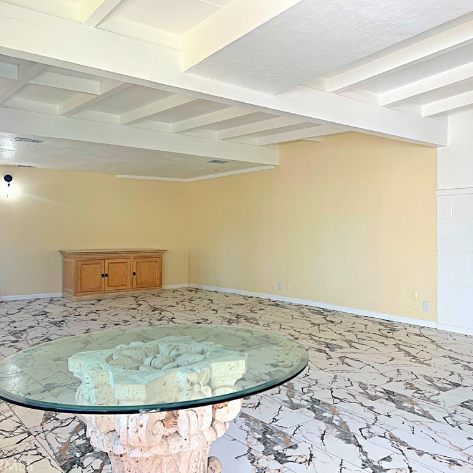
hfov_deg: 52.5
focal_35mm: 31
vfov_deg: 52.5
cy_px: 235
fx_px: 479
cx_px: 239
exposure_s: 1/129
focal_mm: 5.7
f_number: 1.5
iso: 40
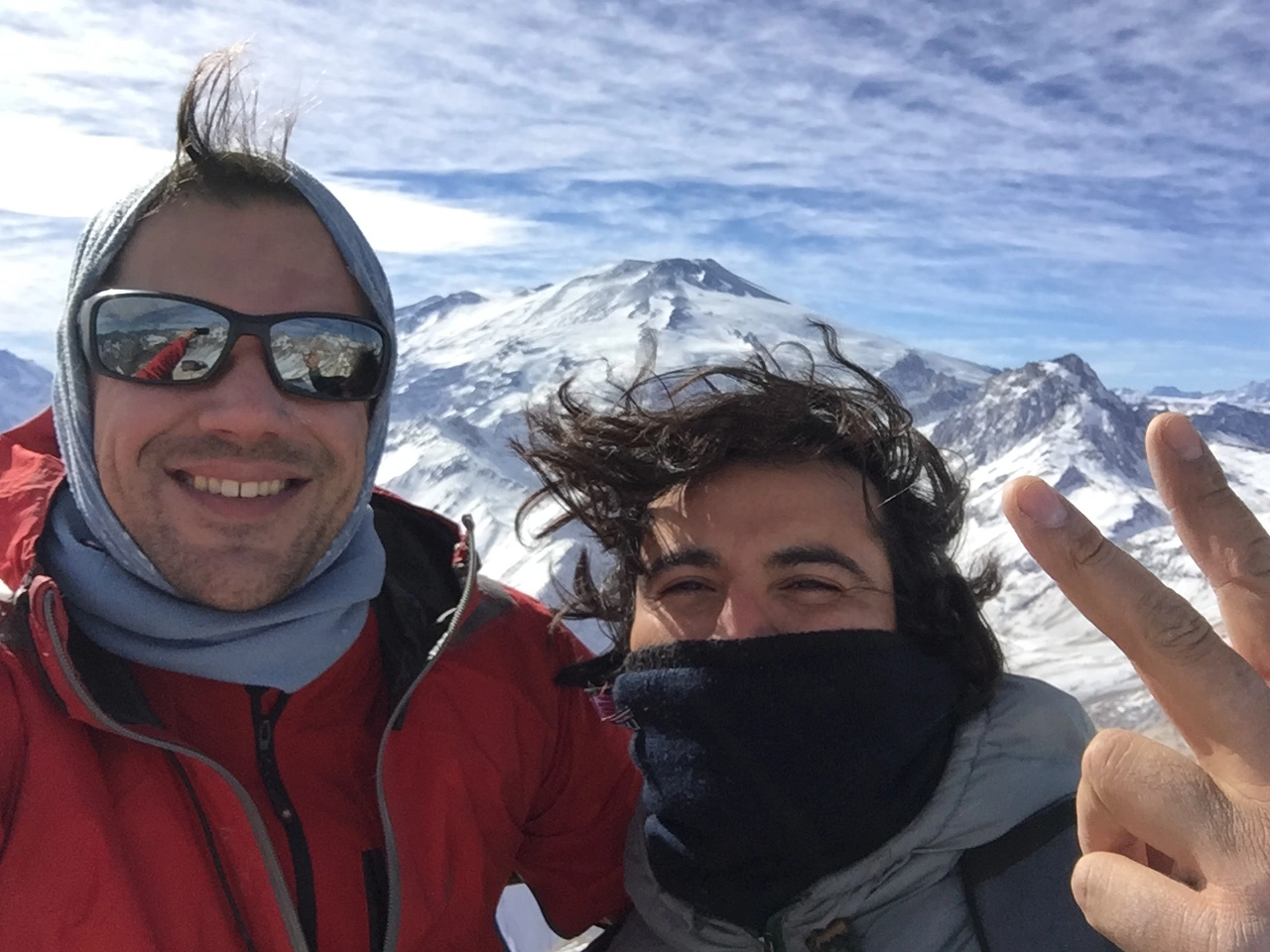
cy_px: 476
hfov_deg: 58.4
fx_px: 1137
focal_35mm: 31
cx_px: 635
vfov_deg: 45.4
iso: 32
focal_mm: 2.65
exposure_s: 1/1404
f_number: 2.2
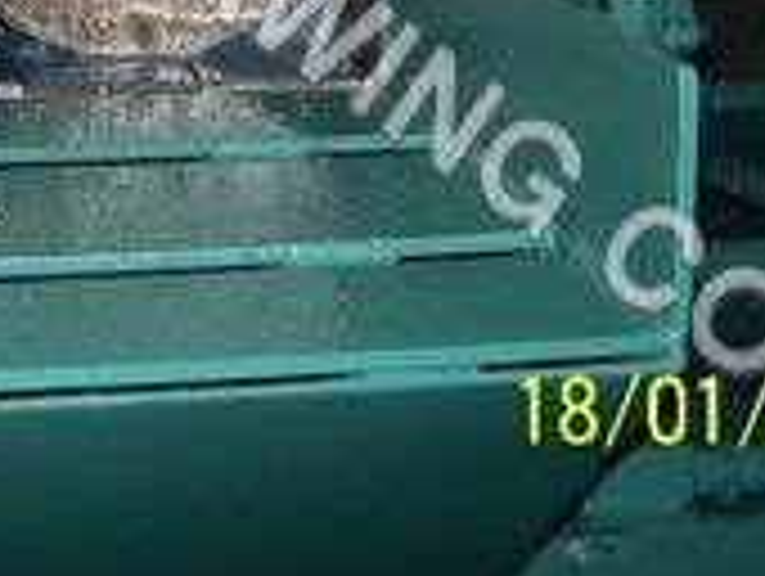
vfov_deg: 14.1
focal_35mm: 100
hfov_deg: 18.9
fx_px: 2213
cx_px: -54
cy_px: -220
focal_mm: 5.6
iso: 80
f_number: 2.7
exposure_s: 1/50
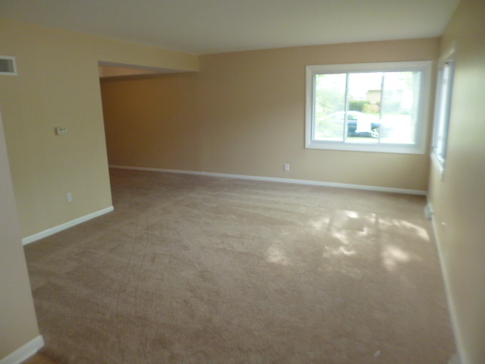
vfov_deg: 56.8
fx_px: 336
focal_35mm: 24
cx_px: 242
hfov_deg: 71.6
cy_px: 182
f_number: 2.5
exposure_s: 1/60
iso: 160
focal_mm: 4.3
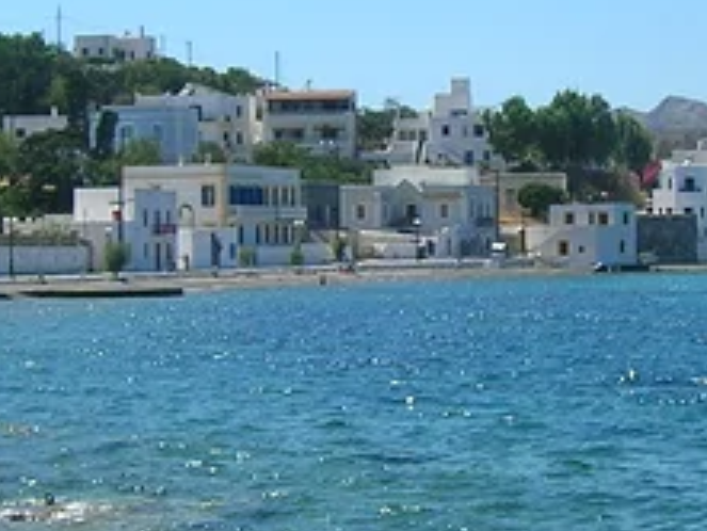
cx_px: 544
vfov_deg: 12.1
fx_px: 2514
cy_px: 254
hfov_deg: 15.9
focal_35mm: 123
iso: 50
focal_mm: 5.7
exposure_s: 1/530
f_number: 4.9
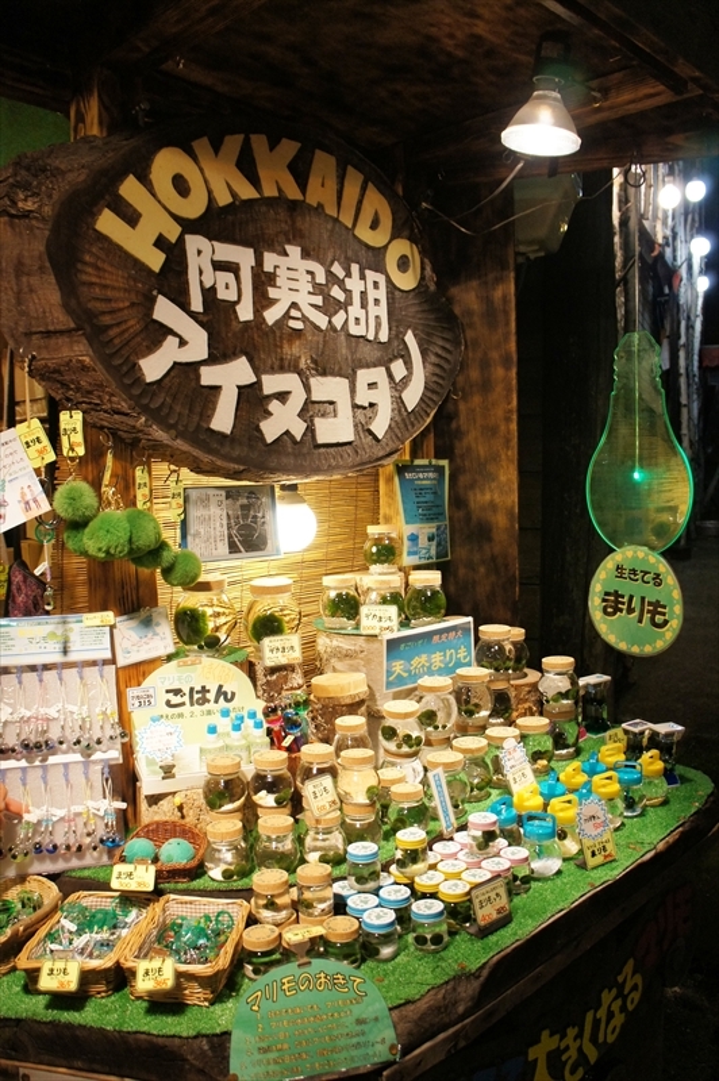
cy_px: 540
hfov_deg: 47.9
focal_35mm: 27
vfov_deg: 67.4
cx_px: 360
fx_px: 810
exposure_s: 1/160
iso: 1000
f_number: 4
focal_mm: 18
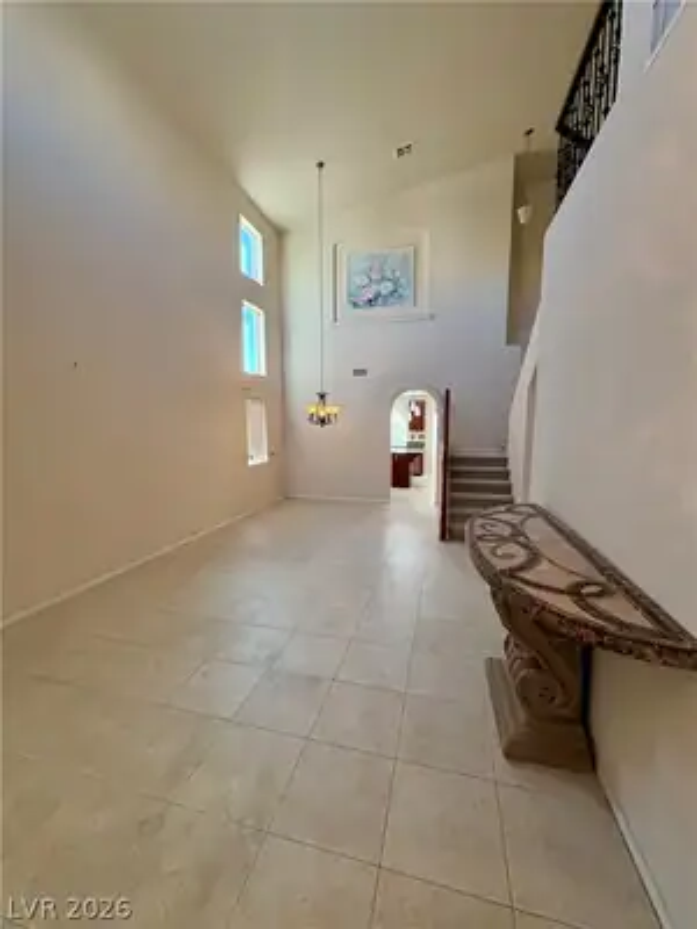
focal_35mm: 14
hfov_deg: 85.7
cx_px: 348
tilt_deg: -6.0
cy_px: 464
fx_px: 376
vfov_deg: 102.1
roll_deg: -0.2
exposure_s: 1/120
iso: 160
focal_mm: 2.22
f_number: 2.2
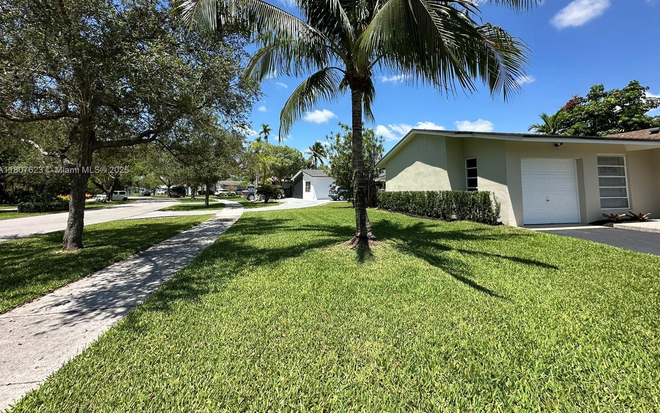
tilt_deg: +5.9
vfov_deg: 74.2
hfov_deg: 101.5
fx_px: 270
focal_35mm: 15
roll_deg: +0.0
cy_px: 171
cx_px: 329
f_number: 2.2
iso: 40
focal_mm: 2.22
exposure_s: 1/1401
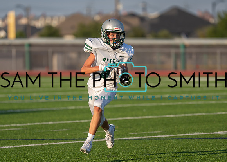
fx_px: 2203
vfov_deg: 4.2
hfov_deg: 5.9
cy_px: 84
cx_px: 118
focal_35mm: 342
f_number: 2.8
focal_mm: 200
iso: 100
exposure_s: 1/2500
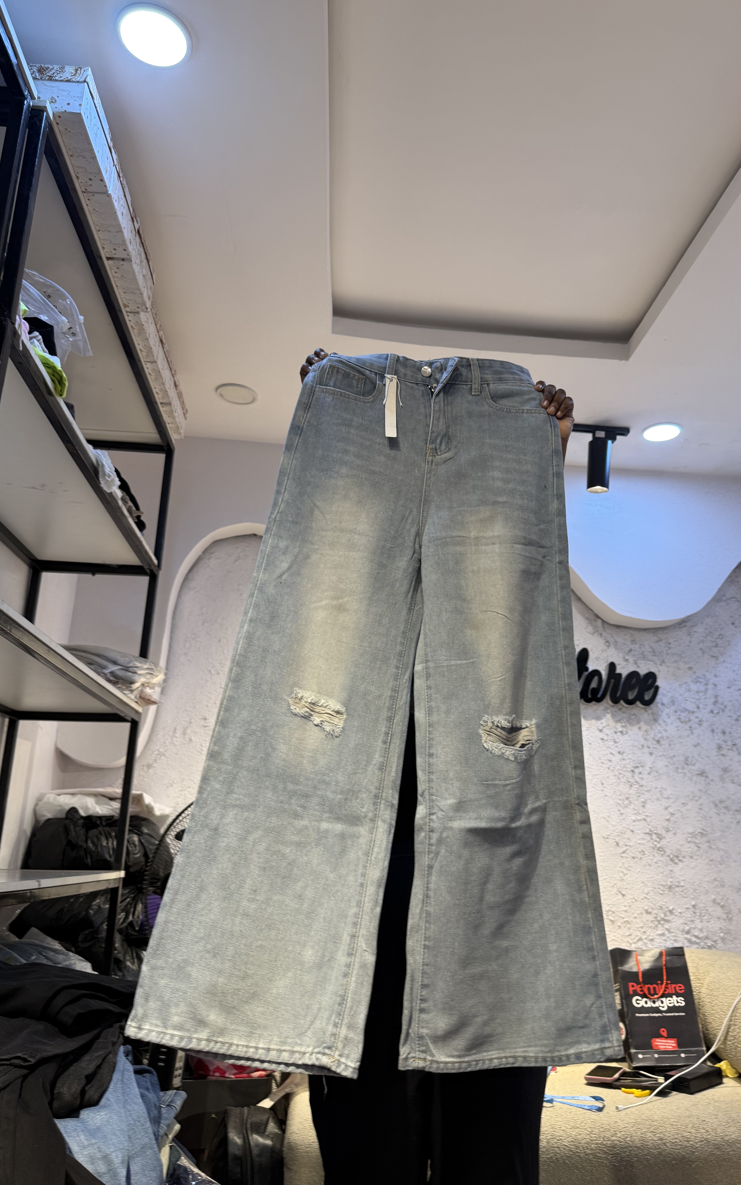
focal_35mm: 26
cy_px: 583
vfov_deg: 70.4
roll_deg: -1.4
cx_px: 426
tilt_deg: +16.6
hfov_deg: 47.4
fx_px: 840
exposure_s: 1/100
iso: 64
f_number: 1.78
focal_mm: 6.76
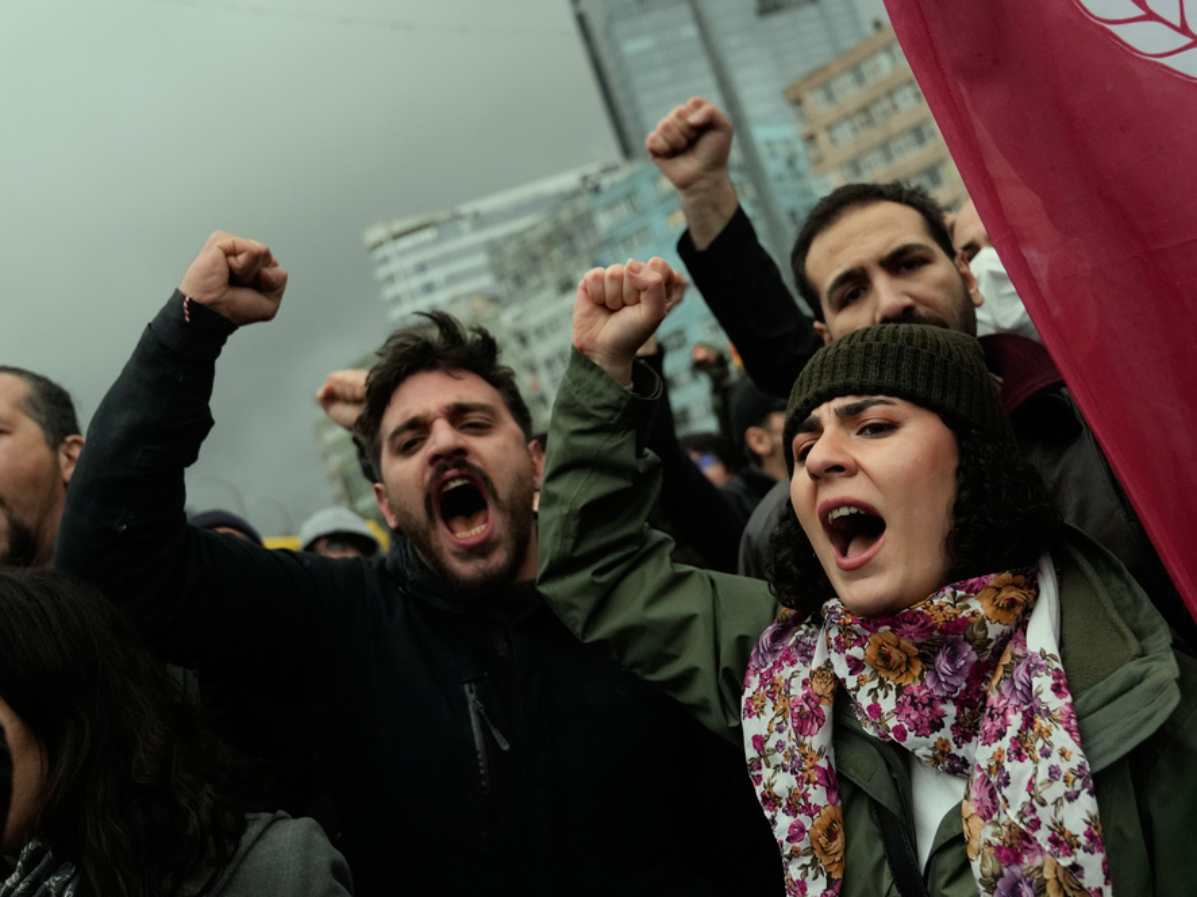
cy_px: 439
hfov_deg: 46.8
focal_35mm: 40
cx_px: 586
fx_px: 1383
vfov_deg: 35.9
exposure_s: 1/16000
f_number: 2.8
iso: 1000
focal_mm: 24
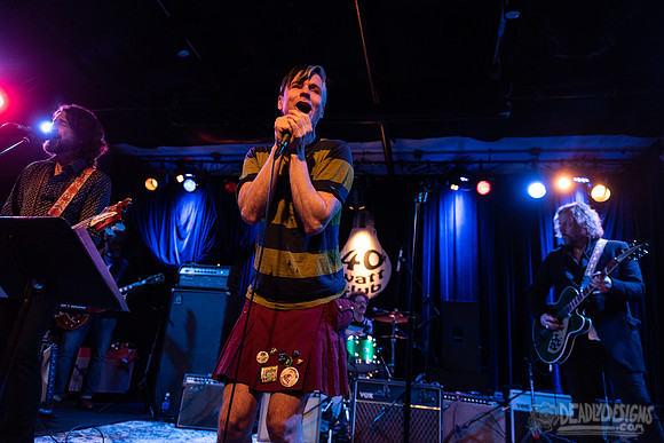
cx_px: 332
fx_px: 443
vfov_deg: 53.2
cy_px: 222
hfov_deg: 73.7
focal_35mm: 24
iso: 2000
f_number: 3.2
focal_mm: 24
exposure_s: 1/160
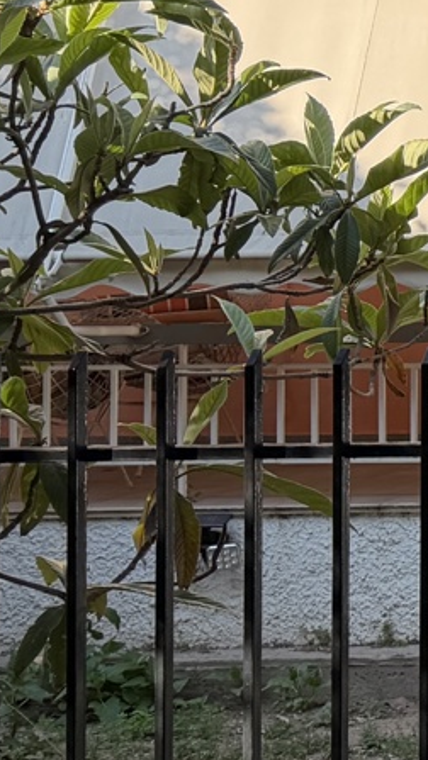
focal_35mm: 112
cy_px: 217
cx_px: 1473
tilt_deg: +1.5
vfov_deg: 19.0
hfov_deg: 8.3
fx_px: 2260
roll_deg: -0.4
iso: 80
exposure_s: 1/722
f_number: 1.78
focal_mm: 6.76
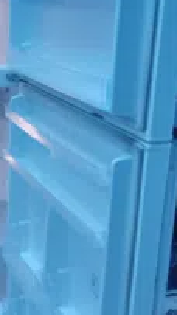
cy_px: 147
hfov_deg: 18.4
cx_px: -34
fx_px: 518
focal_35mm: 62
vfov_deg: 33.8
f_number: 1.8
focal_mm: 4.25
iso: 250
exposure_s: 1/30
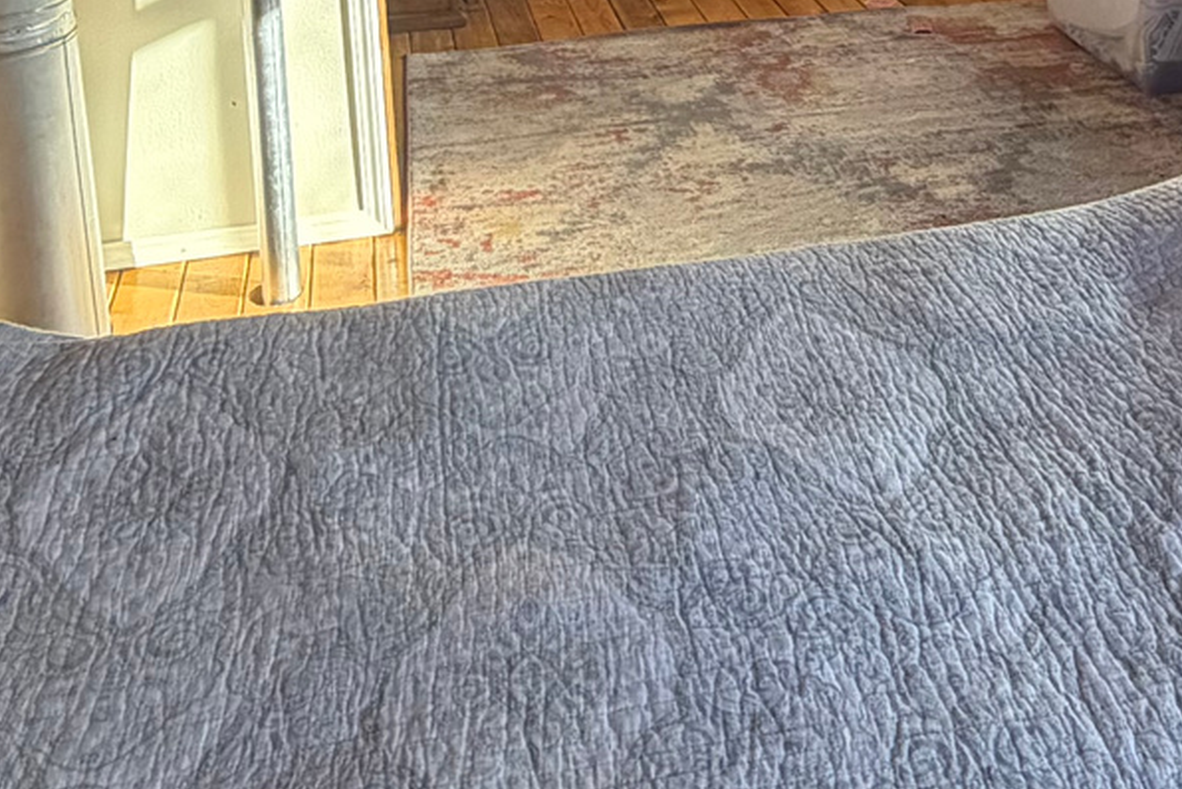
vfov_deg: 24.0
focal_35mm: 50
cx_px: 797
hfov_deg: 39.1
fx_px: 1642
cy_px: -208
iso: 250
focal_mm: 2.22
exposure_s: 1/121
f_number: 2.2
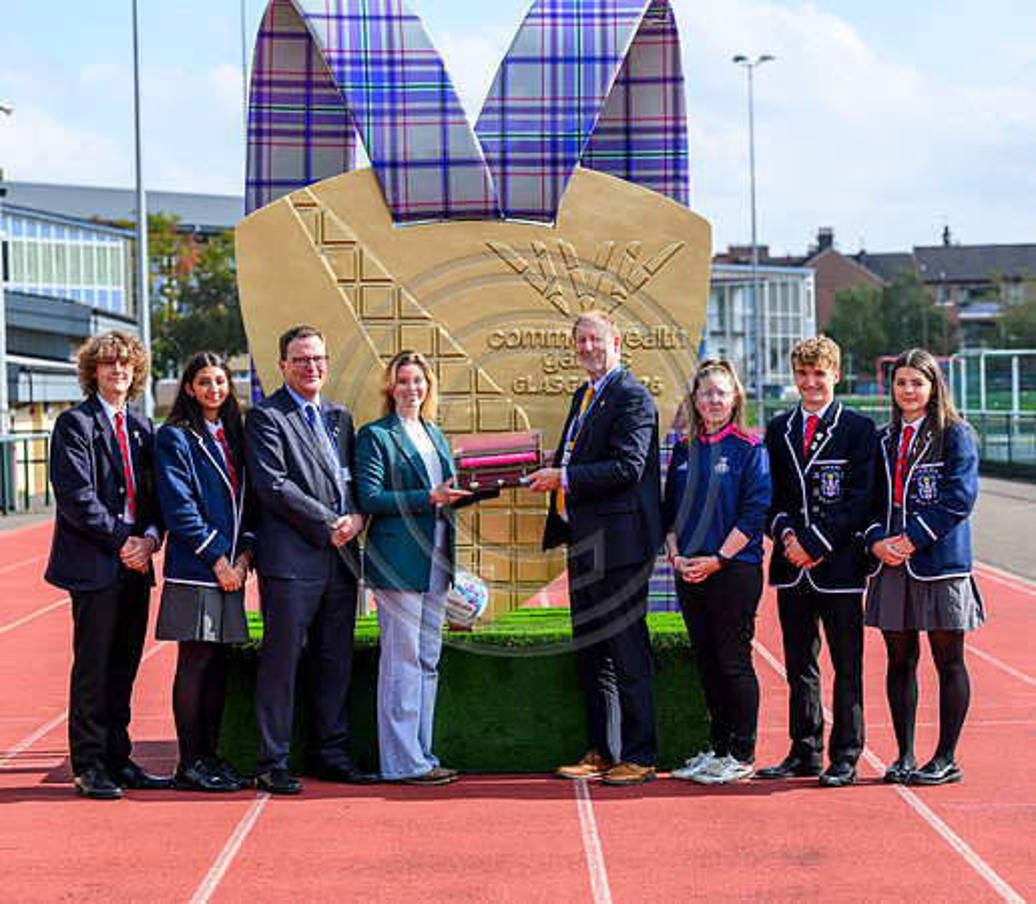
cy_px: 452
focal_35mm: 94
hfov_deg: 19.6
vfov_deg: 17.2
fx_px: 2993
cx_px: 515
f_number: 3.5
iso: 500
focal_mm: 78
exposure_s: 1/2500
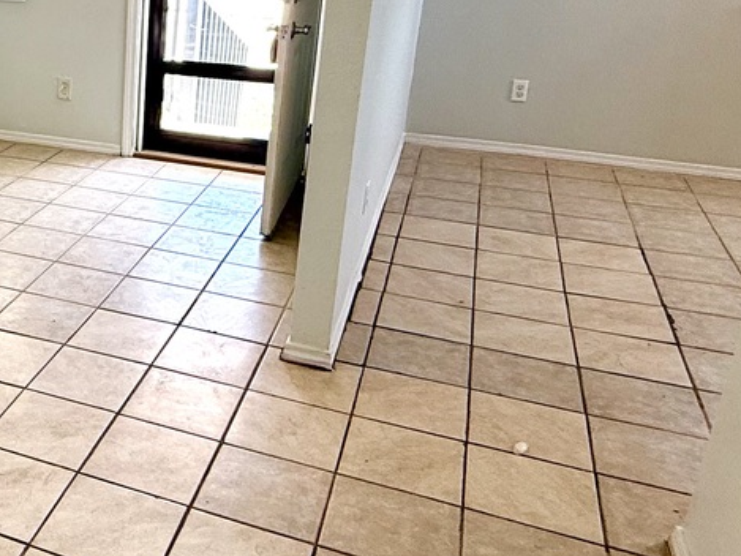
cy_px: 194
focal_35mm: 43
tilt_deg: -18.9
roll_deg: +0.6
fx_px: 921
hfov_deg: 38.8
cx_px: -3
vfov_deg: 33.4
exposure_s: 1/120
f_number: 2.2
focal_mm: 2.22
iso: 80
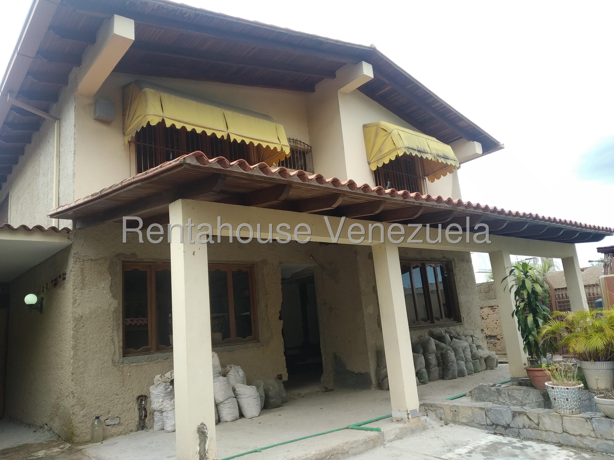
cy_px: 230
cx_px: 307
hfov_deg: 67.3
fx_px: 461
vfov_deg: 53.1
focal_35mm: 26
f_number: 2.2
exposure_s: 1/203
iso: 100
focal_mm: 3.82
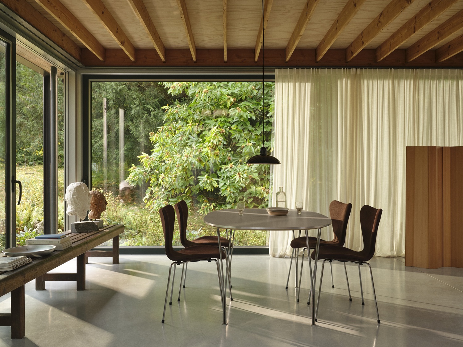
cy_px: 174
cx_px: 232
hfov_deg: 55.4
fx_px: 441
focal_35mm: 33
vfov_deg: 42.9
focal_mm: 41.8
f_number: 8
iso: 800
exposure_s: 1/15
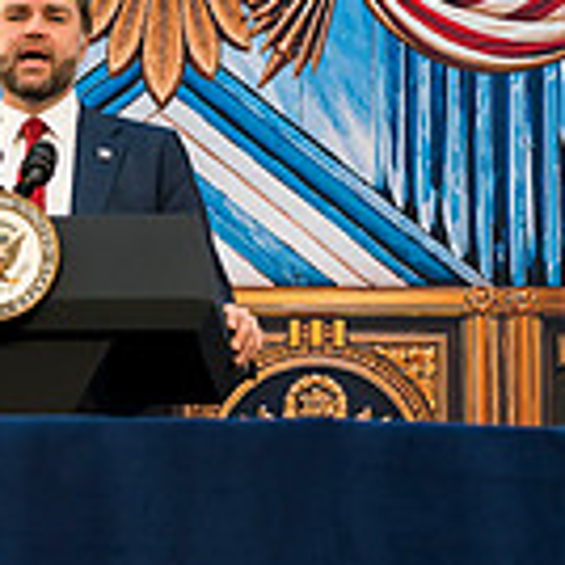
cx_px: 51
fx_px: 3195
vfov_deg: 10.1
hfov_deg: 10.1
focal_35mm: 173
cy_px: 95
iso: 280
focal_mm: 47
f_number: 2.8
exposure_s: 1/200
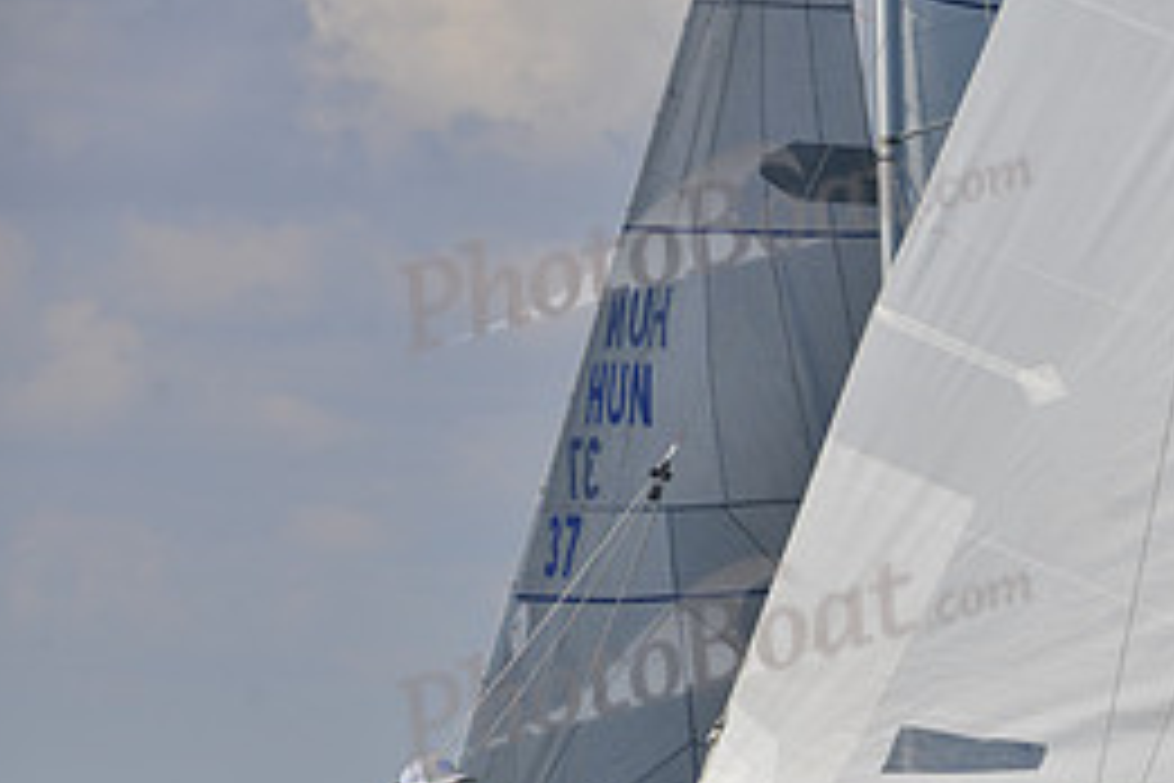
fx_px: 14511
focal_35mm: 445
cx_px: 1268
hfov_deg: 4.6
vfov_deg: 3.1
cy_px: 821
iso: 200
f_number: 9
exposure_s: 1/1000
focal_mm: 200
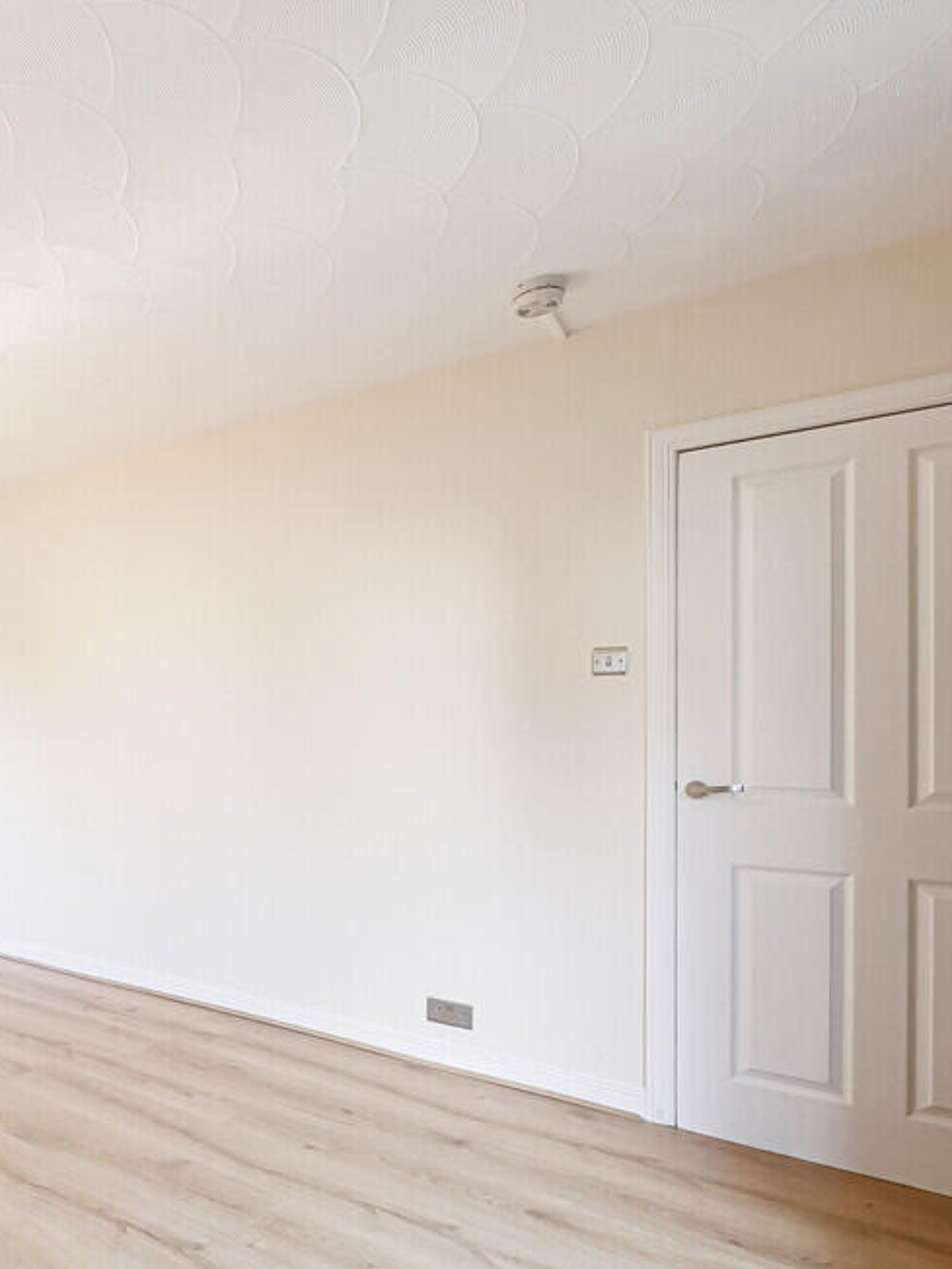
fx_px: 807
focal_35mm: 22
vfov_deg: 75.9
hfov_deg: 50.4
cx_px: 18
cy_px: 734
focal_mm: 7
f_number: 4
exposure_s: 1/125
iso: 1600
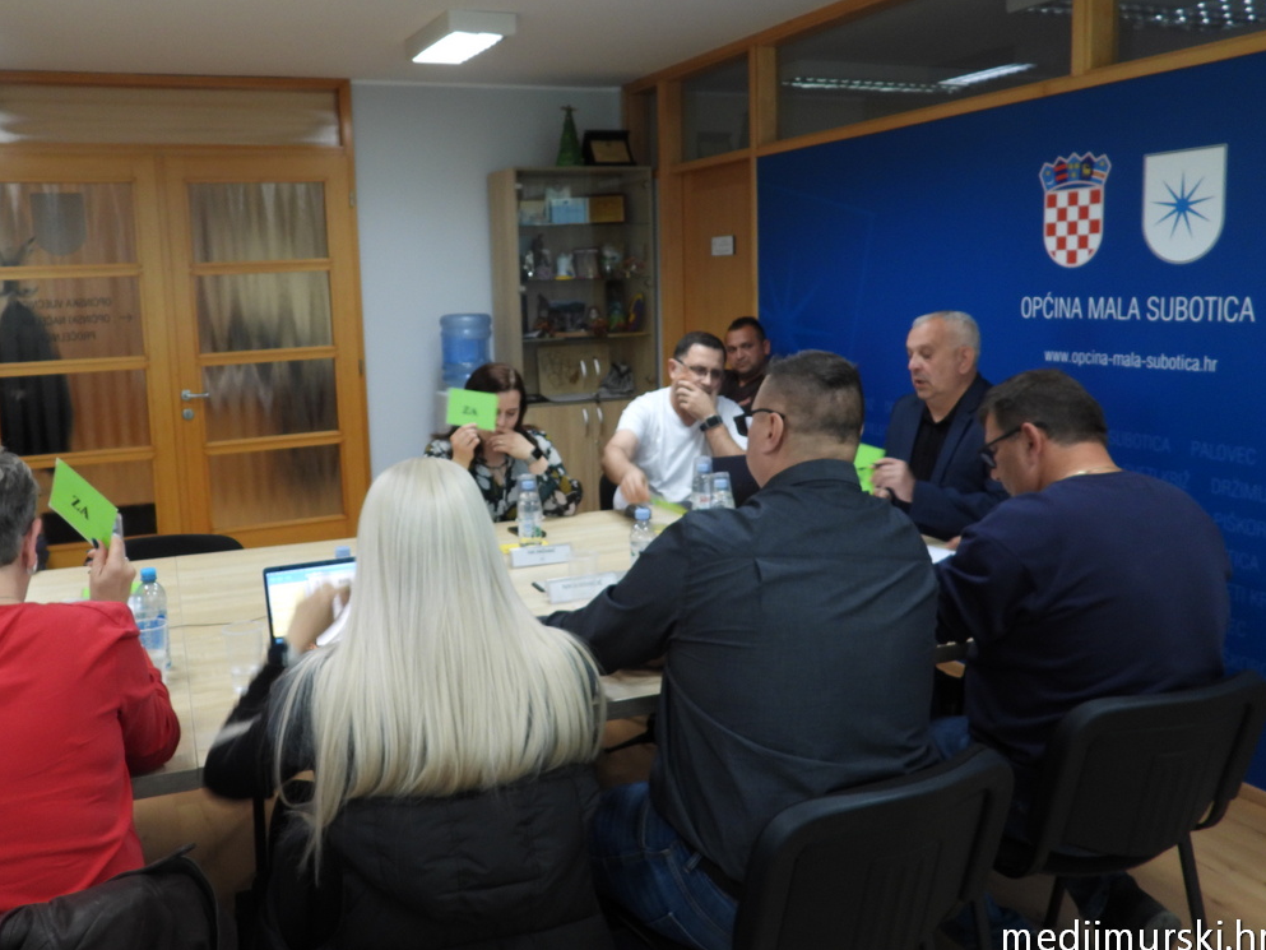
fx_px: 1061
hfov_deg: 61.2
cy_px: 416
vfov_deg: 48.1
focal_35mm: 29
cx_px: 518
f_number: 2.8
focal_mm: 4.3
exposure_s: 1/30
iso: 160
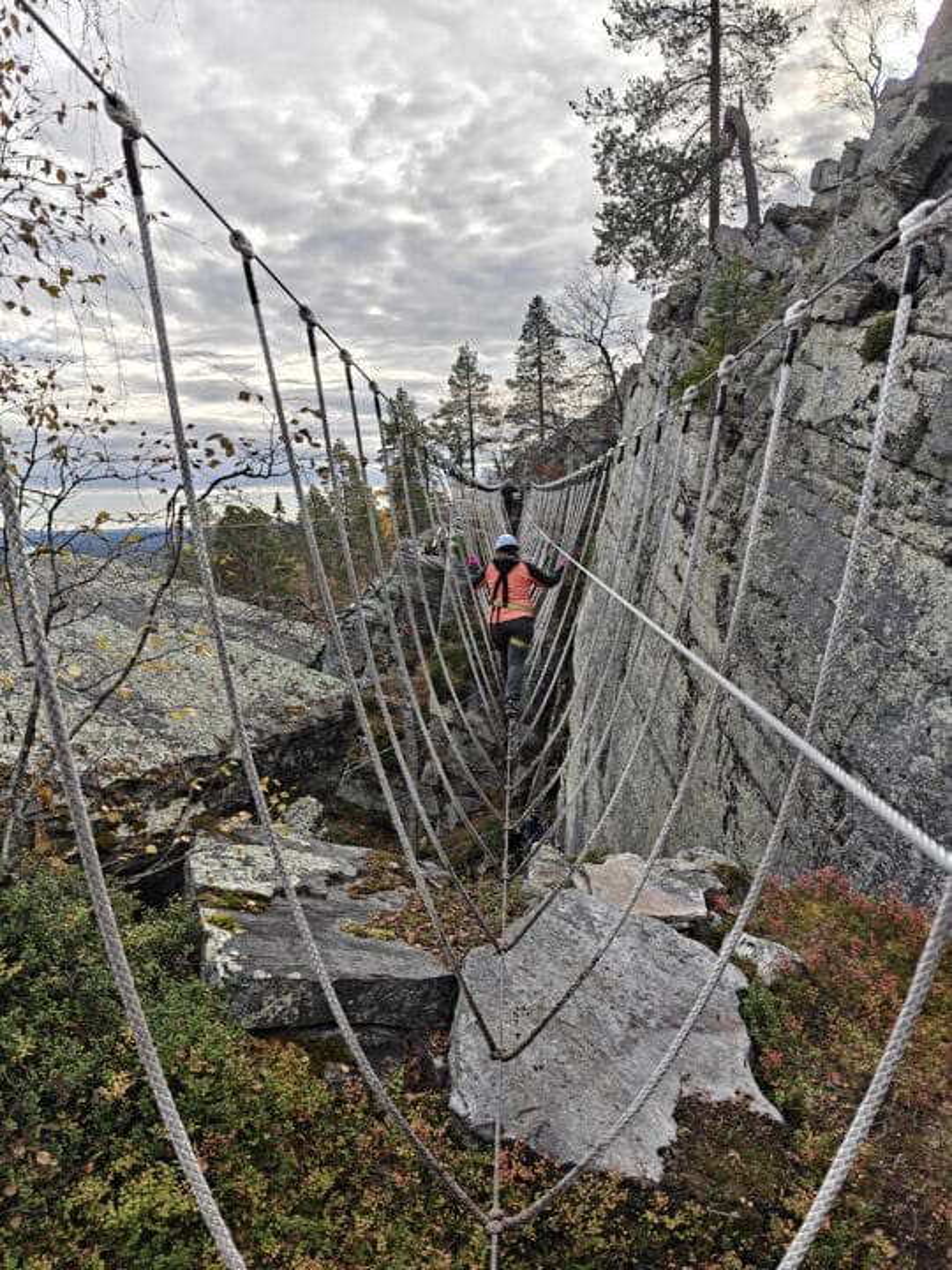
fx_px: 843
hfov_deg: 58.9
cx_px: 476
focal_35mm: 23
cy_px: 635
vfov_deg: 73.9
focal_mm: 6.06
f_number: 1.6
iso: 50
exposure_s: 1/750
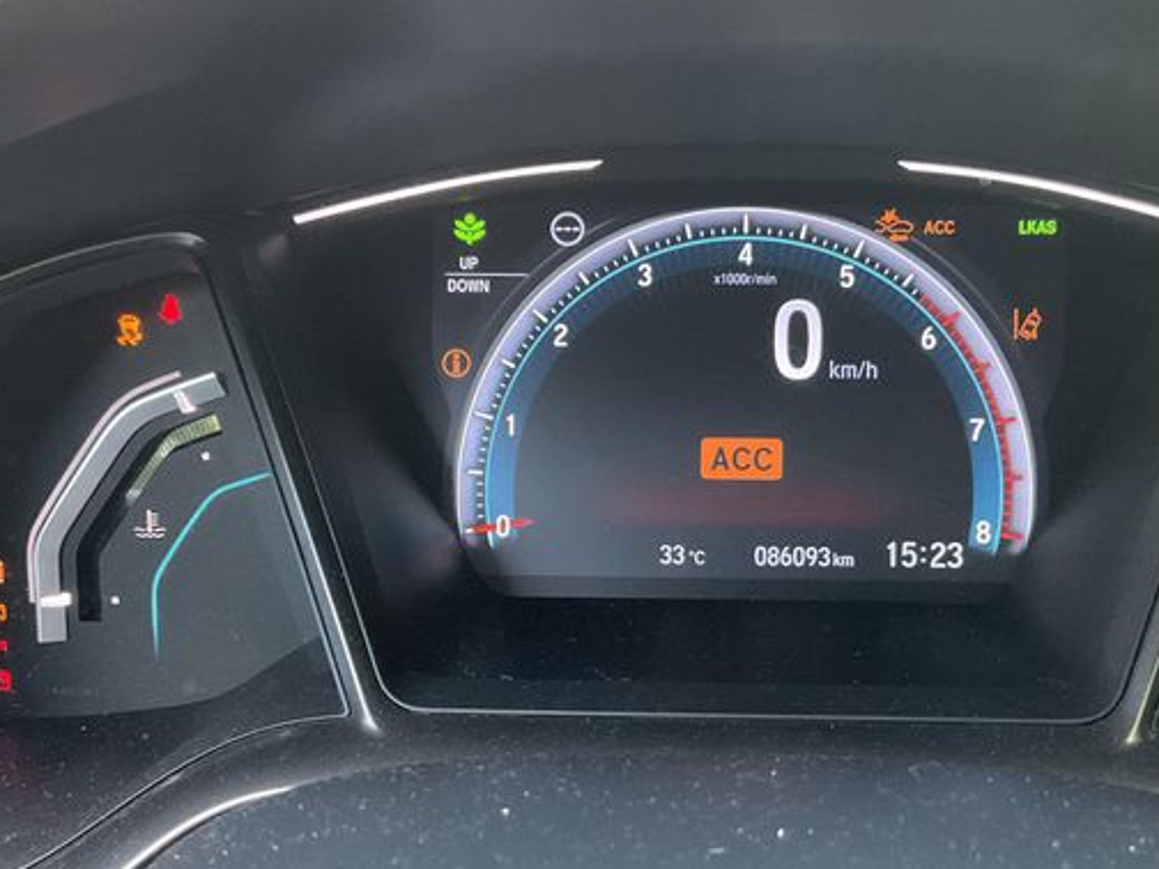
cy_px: 543
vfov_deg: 31.4
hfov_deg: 41.1
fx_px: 1540
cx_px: 669
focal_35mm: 46
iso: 200
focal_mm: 3
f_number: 1.8
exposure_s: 1/60
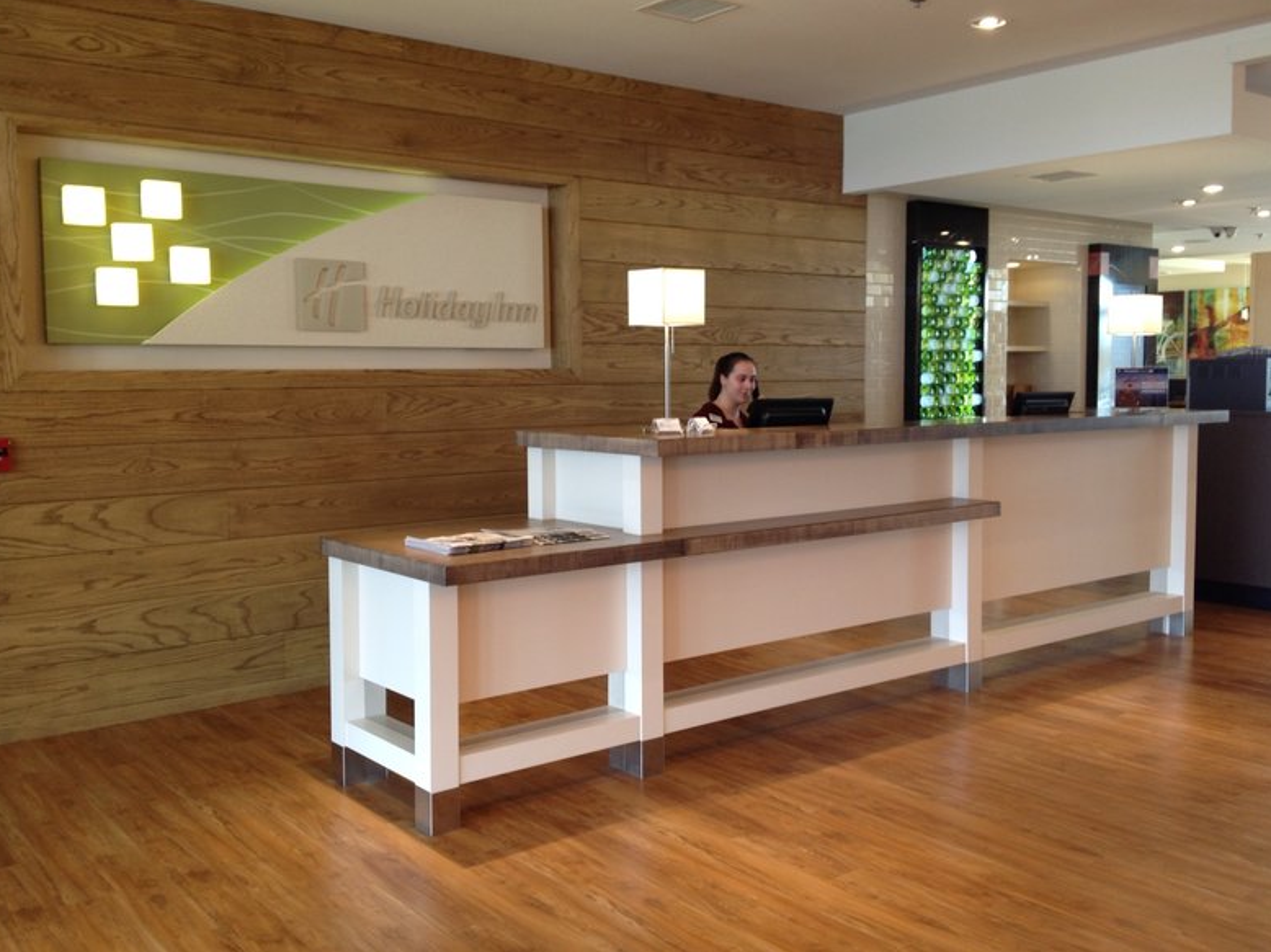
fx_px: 1321
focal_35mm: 36
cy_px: 464
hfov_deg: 51.4
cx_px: 636
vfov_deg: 39.6
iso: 50
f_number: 2.4
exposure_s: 1/24
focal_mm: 4.28
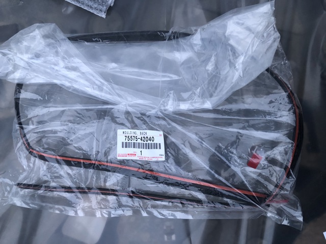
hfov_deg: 63.5
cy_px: 122
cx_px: 163
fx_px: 263
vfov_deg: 49.7
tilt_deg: -77.2
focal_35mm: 28
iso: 80
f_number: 1.8
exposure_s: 1/15
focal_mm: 4
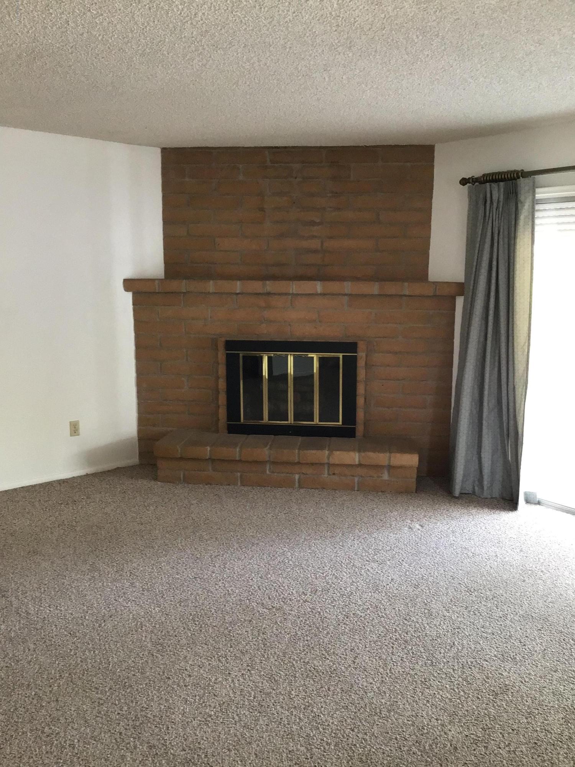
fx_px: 687
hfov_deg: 45.4
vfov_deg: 58.4
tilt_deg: -10.2
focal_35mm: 31
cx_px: 288
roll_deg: +0.1
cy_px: 384
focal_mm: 3.3
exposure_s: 1/30
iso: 160
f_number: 2.4
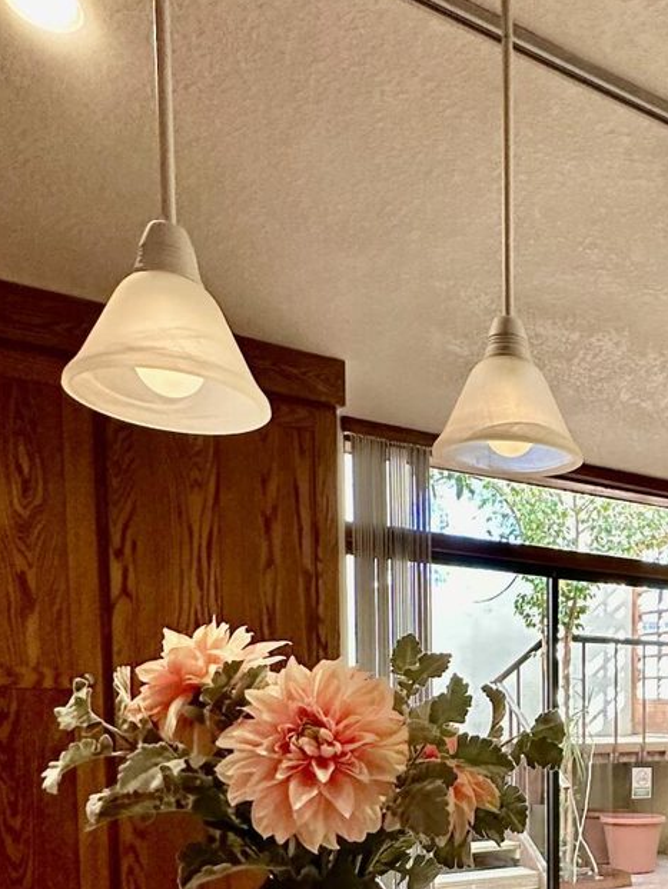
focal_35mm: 36
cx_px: 661
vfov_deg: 46.7
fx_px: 926
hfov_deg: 36.0
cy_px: 786
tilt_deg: -3.1
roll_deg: -0.6
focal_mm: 2.22
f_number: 2.2
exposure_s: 1/120
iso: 320
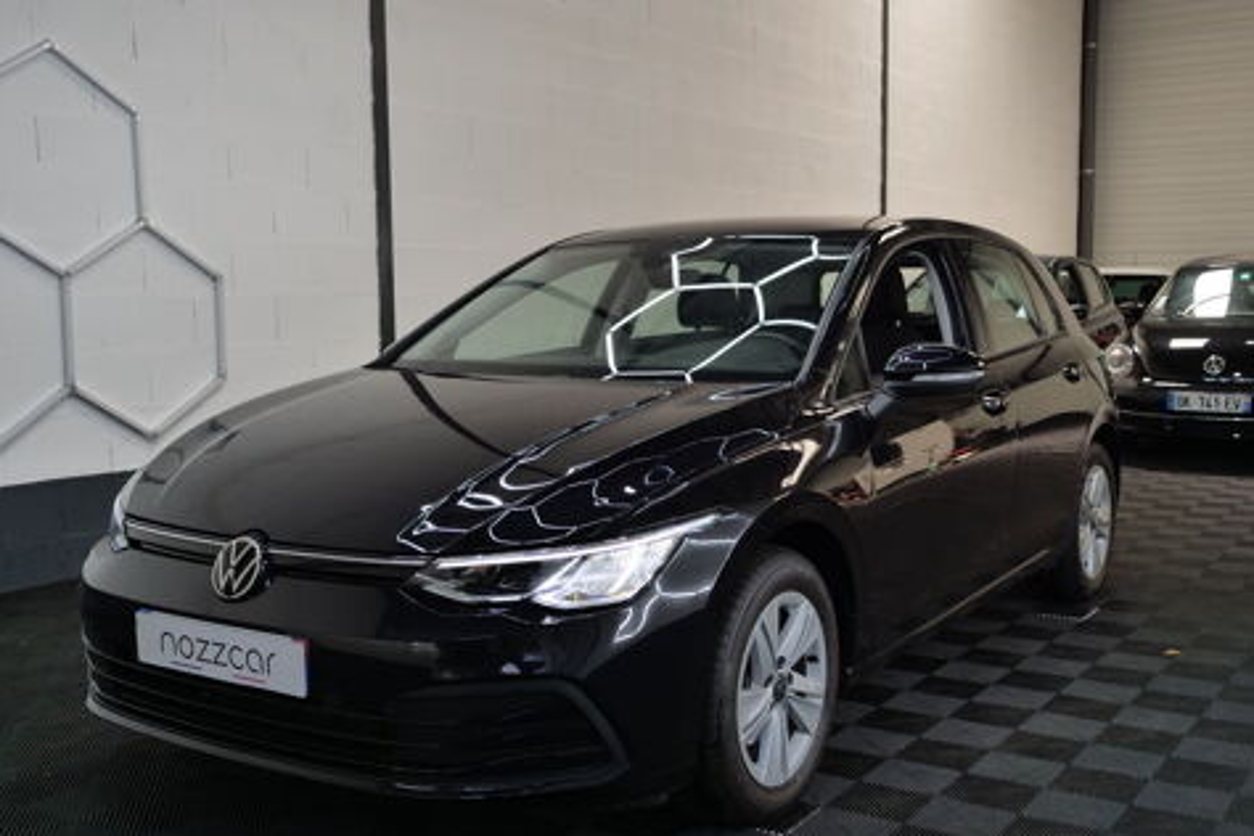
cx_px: 630
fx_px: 1393
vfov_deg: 33.4
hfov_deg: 48.5
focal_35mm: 40
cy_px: 455
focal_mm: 19
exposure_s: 1/60
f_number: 3.2
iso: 250
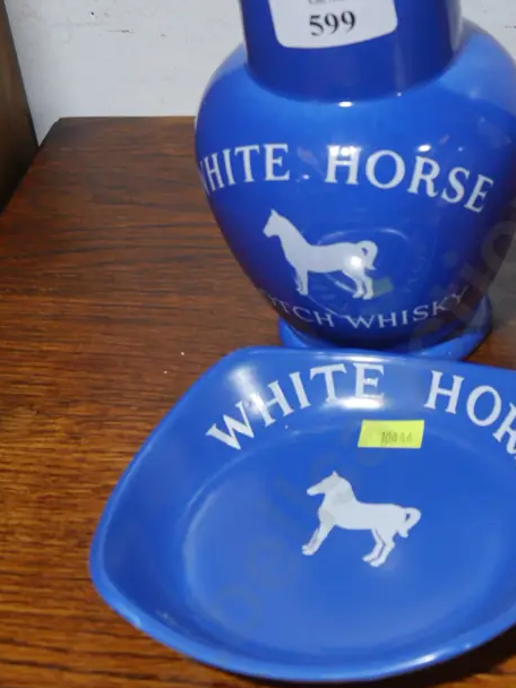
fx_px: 1809
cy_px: 382
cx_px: 406
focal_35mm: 91
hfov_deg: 16.1
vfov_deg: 21.5
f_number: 5.3
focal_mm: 27
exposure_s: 1/60
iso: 640
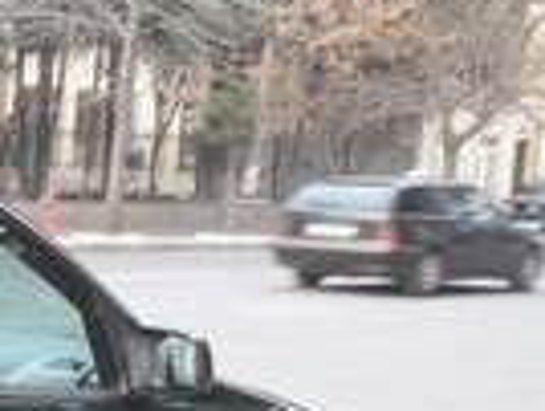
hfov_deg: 14.7
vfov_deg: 12.2
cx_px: -415
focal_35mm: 118
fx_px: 1861
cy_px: 523
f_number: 3.2
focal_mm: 4
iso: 120
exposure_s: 1/30
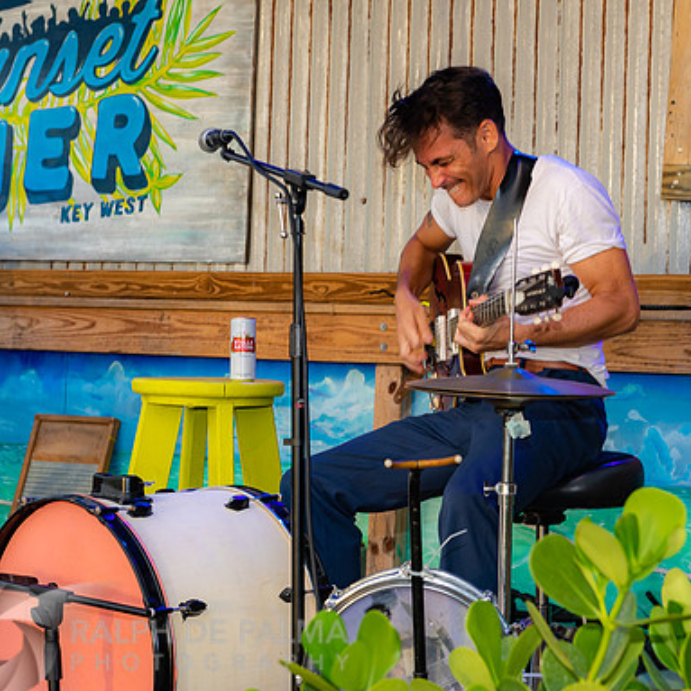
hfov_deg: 20.3
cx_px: 471
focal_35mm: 85
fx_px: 1920
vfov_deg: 20.4
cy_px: 347
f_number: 5.6
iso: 400
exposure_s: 1/160
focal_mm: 66
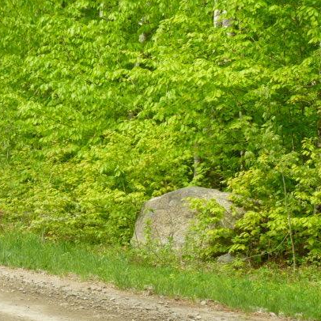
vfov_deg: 11.5
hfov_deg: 11.5
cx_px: 194
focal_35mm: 152
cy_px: 148
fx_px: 1595
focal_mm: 19.5
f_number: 4.8
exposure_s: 1/125
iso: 100
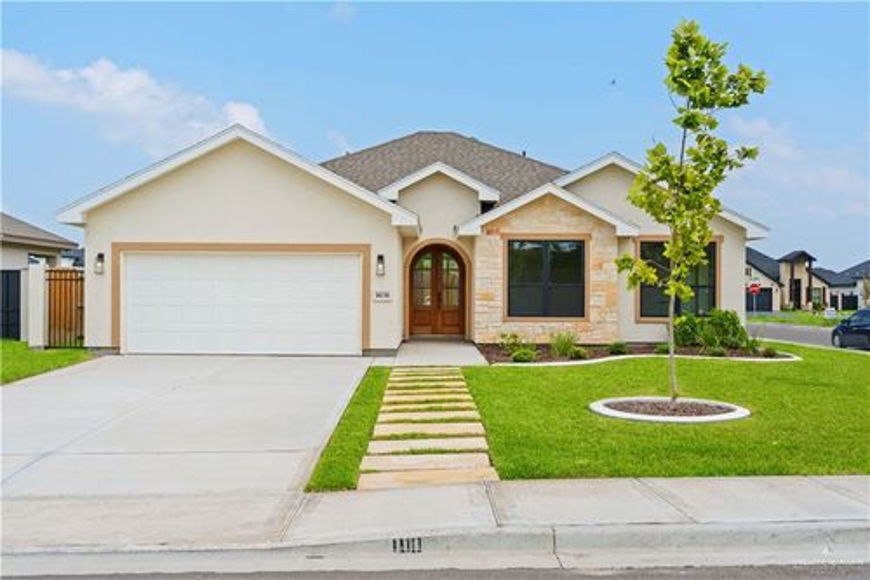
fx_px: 918
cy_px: 290
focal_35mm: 38
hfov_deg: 50.7
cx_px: 435
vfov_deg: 35.0
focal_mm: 38
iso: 100
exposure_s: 1/125
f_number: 8
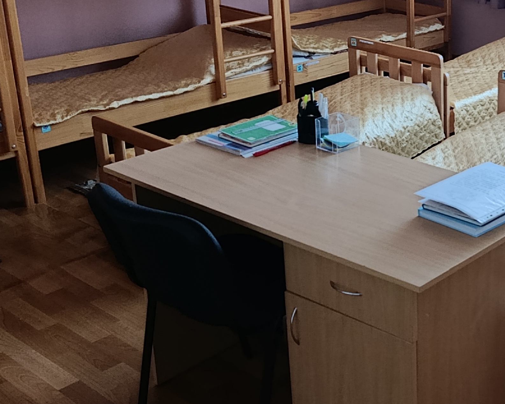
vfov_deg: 26.1
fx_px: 867
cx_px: 518
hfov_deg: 30.0
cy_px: 137
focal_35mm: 58
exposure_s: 1/100
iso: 1200
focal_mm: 6.11
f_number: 1.65
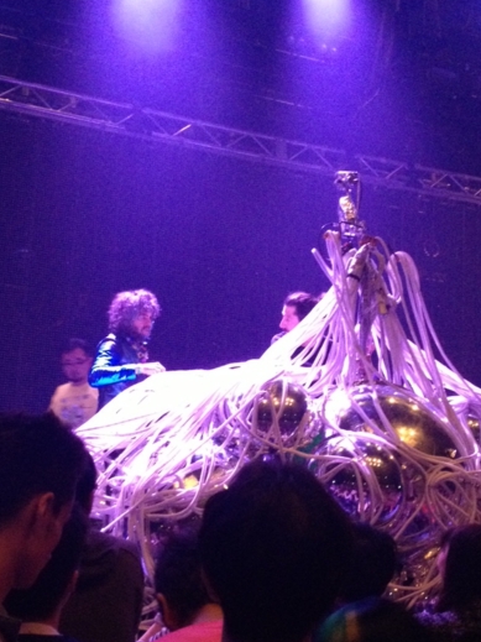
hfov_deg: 27.0
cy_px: 345
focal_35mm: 54
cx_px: 218
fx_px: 1001
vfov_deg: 35.5
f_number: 2.4
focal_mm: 4.28
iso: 400
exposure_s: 1/20
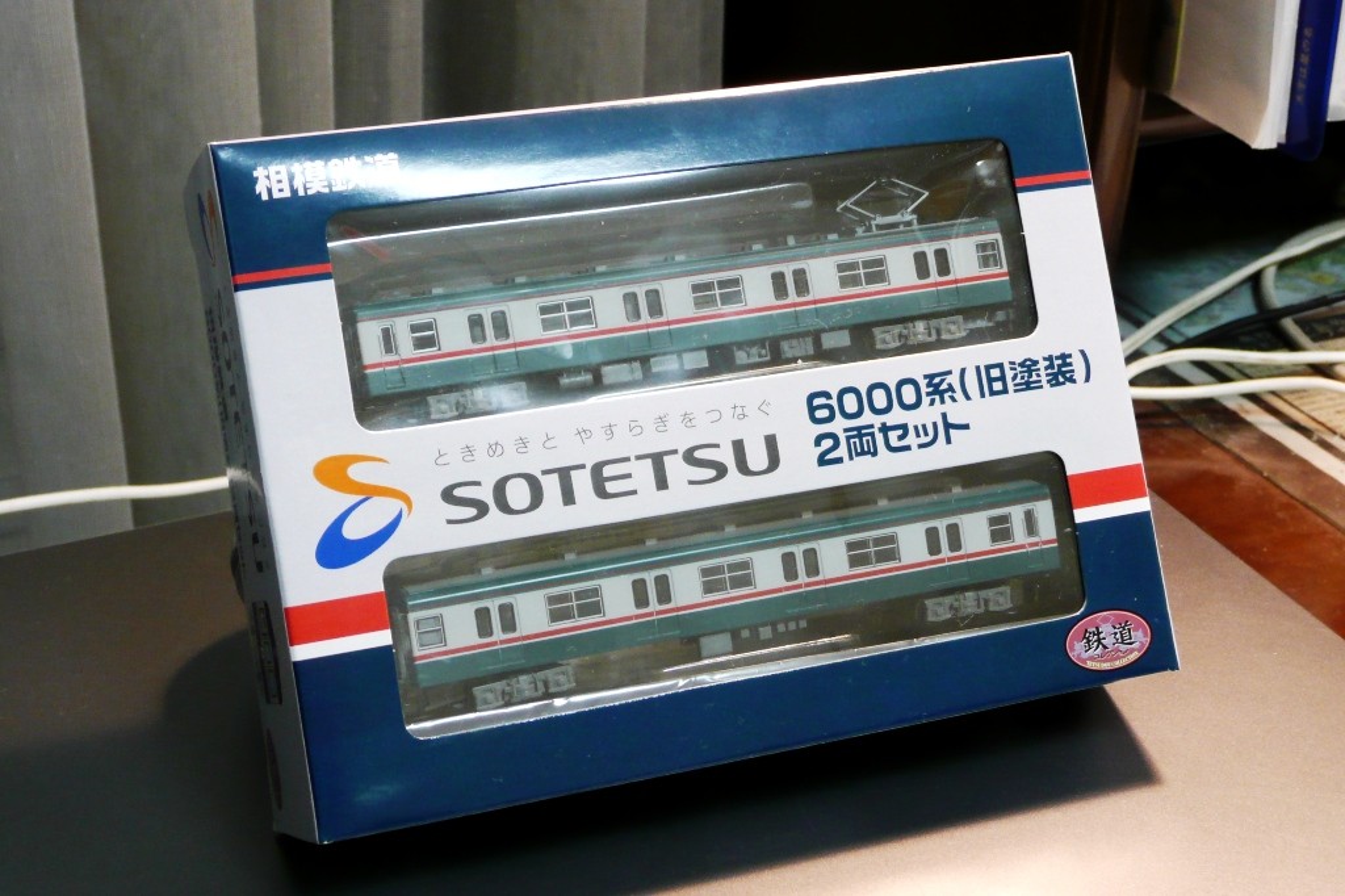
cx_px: 672
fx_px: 2316
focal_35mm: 62
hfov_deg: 32.4
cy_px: 448
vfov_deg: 21.9
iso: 200
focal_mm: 10.2
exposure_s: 1/8
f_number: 4.5
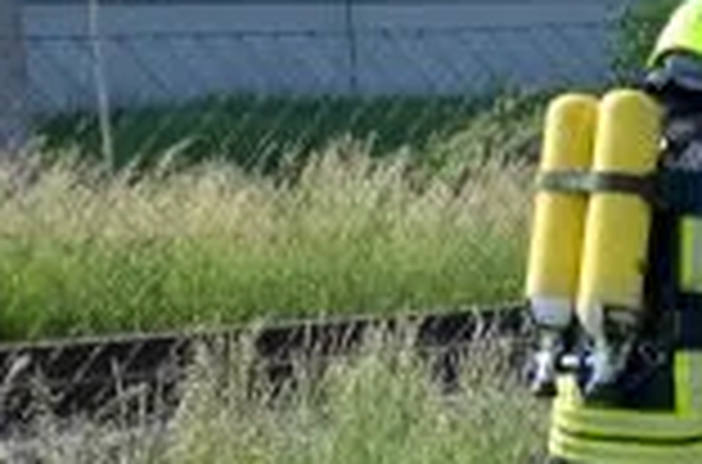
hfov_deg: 10.2
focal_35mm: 187
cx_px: 1418
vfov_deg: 7.2
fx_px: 3635
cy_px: 595
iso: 400
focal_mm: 30
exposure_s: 1/1250
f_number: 5.6
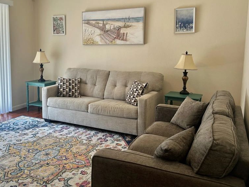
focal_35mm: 35
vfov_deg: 40.5
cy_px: 74
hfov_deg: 52.1
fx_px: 252
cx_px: 96
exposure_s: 1/134
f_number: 1.5
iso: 40
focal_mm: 5.7
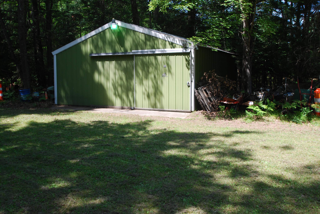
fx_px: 320
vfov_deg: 37.0
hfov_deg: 53.1
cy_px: 107
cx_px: 160
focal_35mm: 36
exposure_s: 1/125
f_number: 5.6
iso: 140
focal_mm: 24
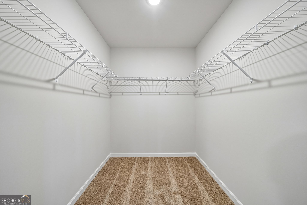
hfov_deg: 112.6
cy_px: 102
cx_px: 154
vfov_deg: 90.0
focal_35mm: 12
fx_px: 102
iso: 400
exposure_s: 1/5
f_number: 8
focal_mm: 12
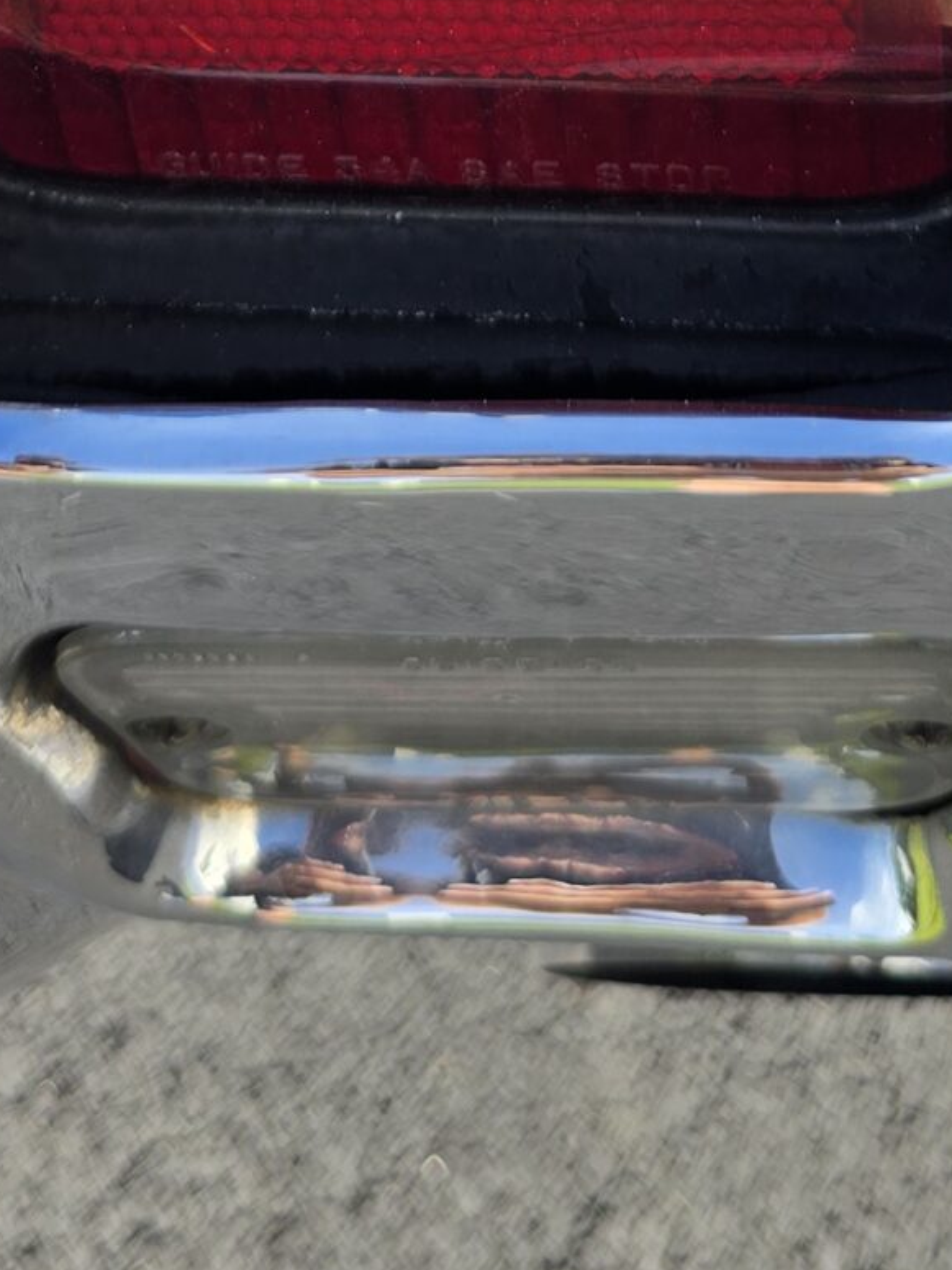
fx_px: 2788
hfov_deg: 19.4
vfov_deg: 21.0
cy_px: -734
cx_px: 449
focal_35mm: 76
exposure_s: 1/453
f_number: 1.7
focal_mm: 6.3
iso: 12
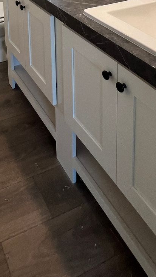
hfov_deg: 30.5
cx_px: -1
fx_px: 265
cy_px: -48
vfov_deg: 40.6
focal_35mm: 36
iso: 80
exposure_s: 1/120
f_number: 1.8
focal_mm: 1.57
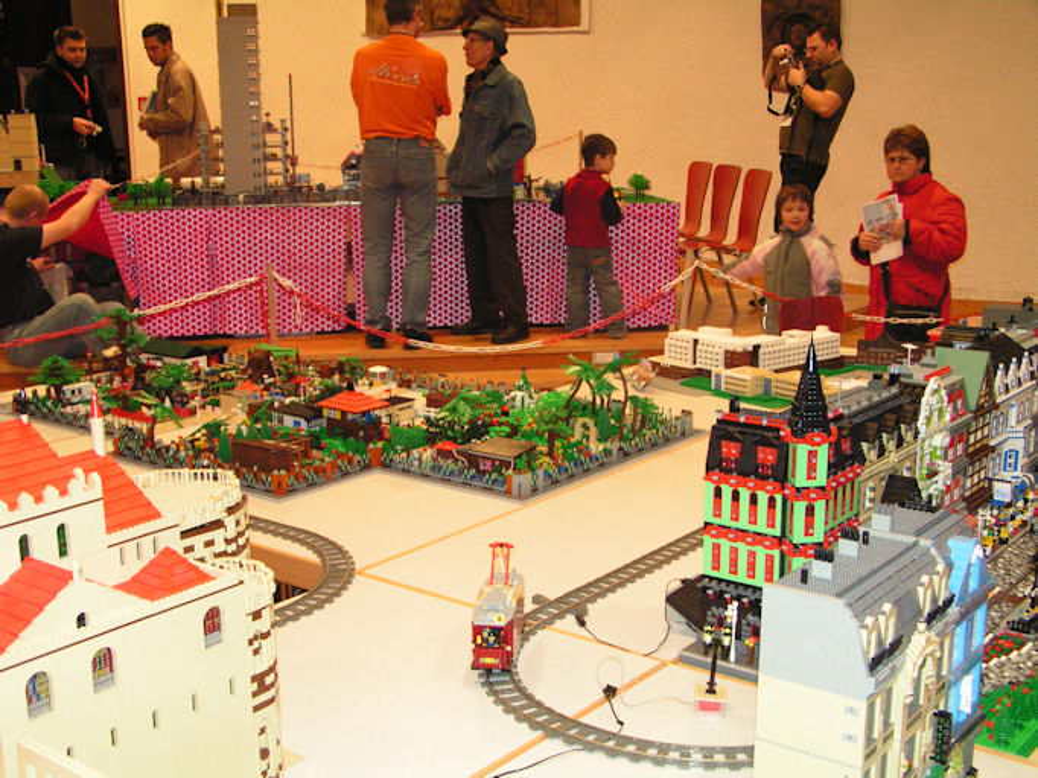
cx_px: 519
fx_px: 1319
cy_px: 389
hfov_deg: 43.0
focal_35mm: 44
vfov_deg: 32.9
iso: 200
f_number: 2.8
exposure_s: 1/50
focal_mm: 7.4
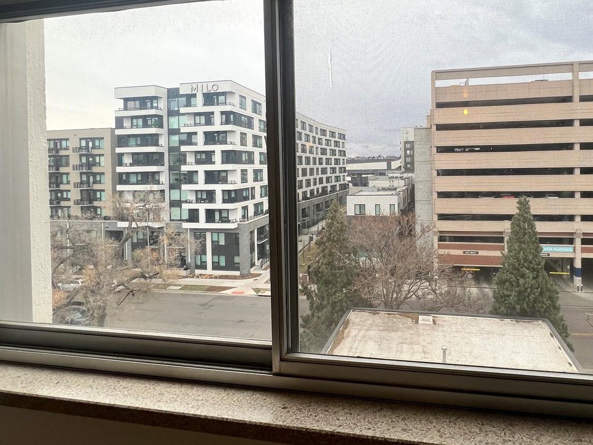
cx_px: 378
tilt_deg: -0.5
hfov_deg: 82.7
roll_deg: +0.2
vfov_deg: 67.7
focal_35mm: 19
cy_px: 170
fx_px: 325
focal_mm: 1.57
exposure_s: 1/203
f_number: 1.8
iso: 32
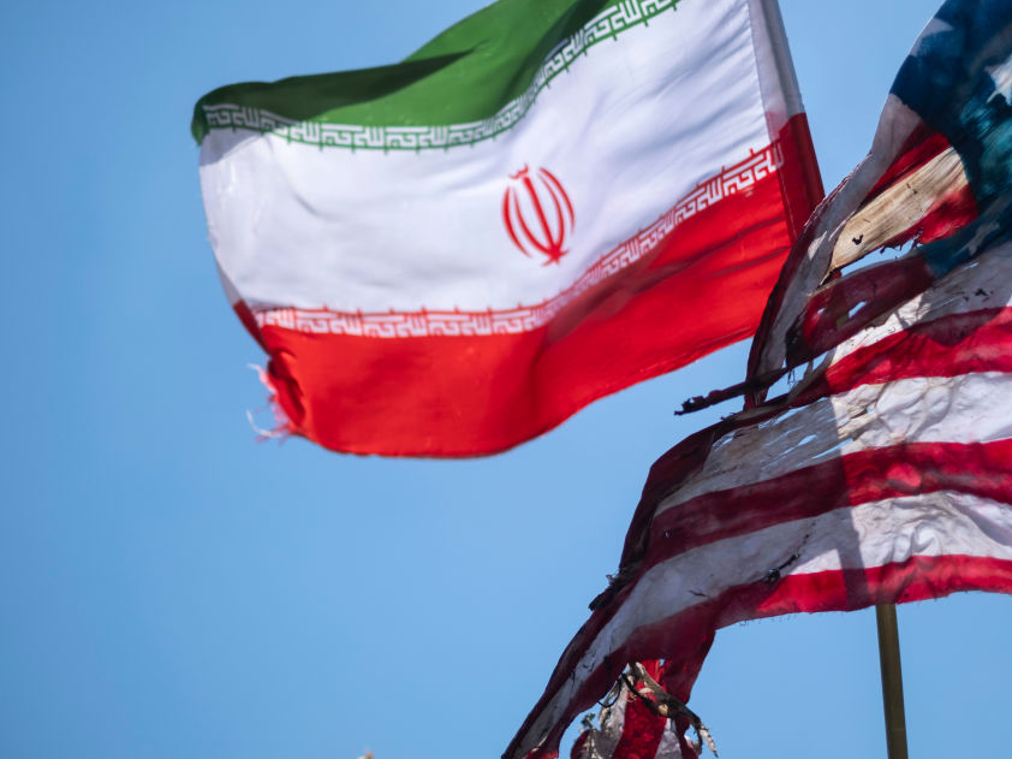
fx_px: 1812
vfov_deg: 23.6
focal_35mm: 62
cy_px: 352
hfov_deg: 31.2
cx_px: 567
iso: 200
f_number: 1.4
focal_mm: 35
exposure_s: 1/16000
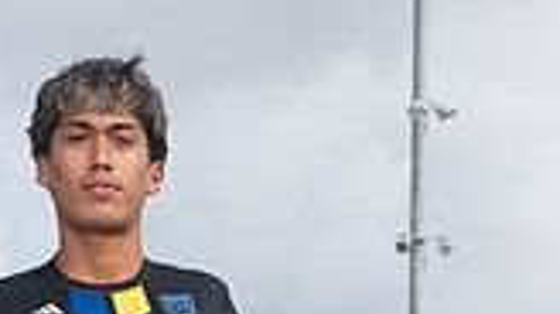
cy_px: 713
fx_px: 2048
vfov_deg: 8.2
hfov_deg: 15.6
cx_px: 225
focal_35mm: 138
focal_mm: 48
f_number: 7.1
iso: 100
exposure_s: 1/400
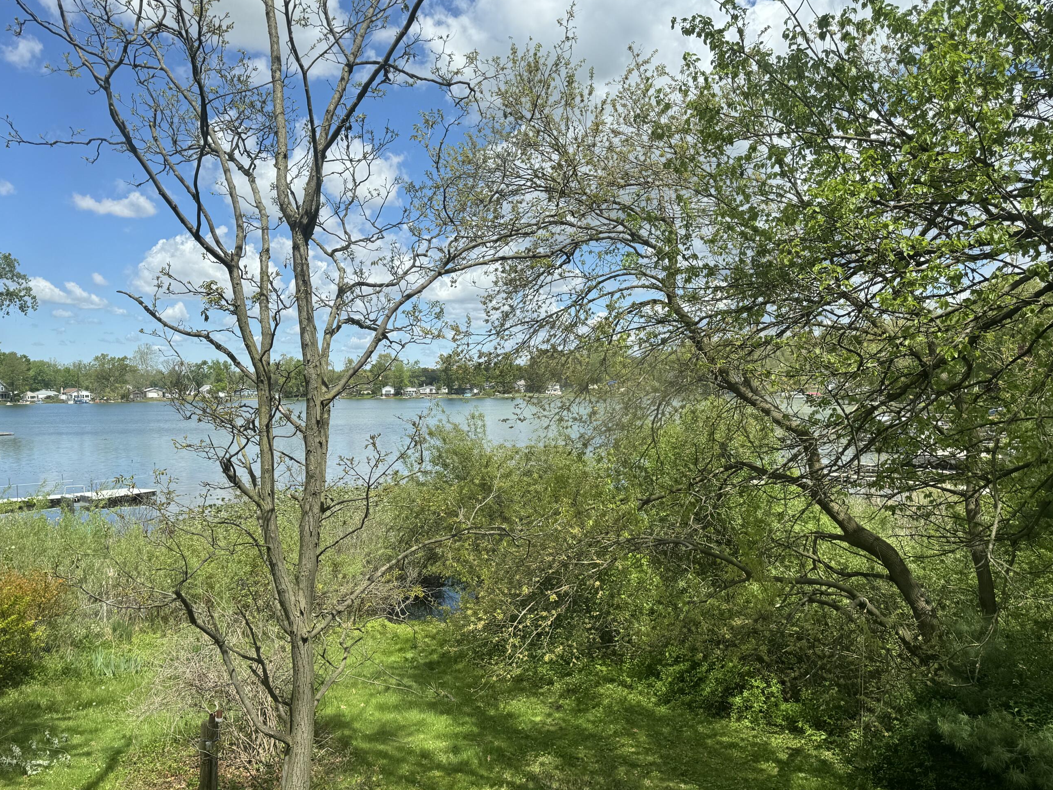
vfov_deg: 49.7
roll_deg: +0.6
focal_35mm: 28
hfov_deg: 63.3
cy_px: 435
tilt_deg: -4.0
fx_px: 852
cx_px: 482
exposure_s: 1/3413
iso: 80
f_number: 1.78
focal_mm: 6.76
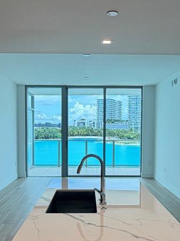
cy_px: 140
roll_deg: -0.6
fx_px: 271
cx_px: 93
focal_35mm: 39
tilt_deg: -3.2
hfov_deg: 36.8
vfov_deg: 47.7
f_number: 2.2
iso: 50
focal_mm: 2.22
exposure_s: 1/121
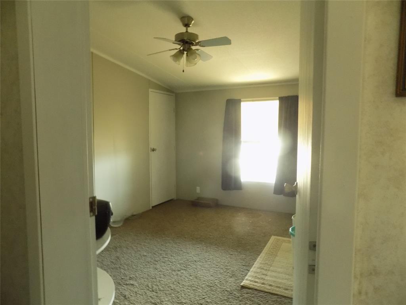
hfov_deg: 73.9
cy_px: 152
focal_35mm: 23
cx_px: 203
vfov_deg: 58.9
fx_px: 270
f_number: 3.1
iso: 400
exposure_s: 1/10
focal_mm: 4
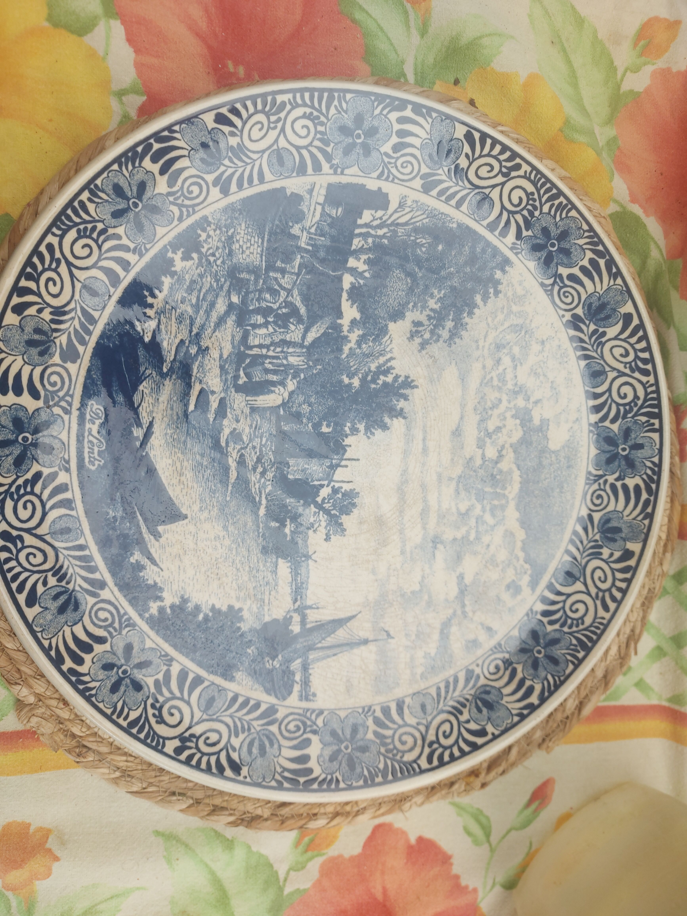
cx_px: 344
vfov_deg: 71.6
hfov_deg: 56.8
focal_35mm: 24
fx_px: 635
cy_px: 458
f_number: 1.8
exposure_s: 1/50
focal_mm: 5.23
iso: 32
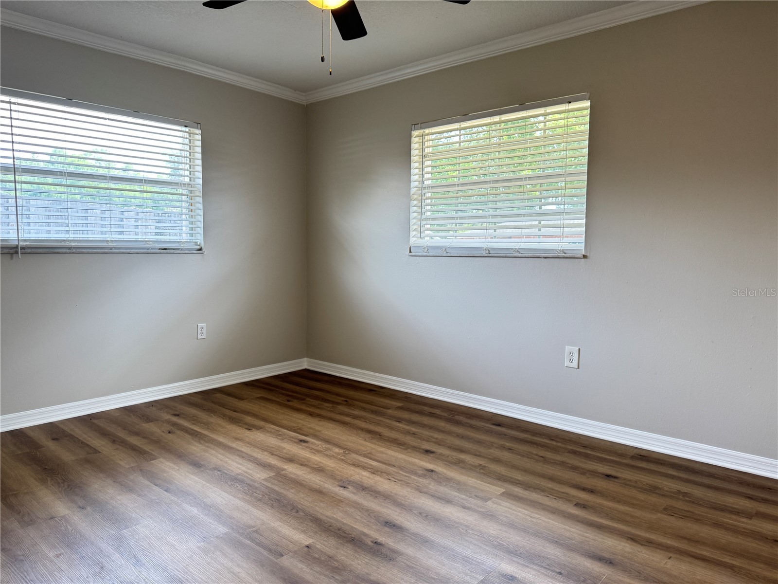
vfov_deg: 56.8
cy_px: 292
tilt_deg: -5.3
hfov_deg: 71.6
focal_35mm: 24
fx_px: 539
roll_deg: -0.9
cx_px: 389
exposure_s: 1/120
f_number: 1.78
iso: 160
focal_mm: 6.76
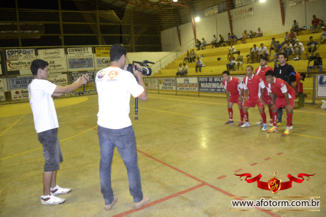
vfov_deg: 43.6
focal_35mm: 30
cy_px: 108
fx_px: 272
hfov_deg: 61.9
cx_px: 163
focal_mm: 20
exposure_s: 1/60
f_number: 3.5
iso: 2200
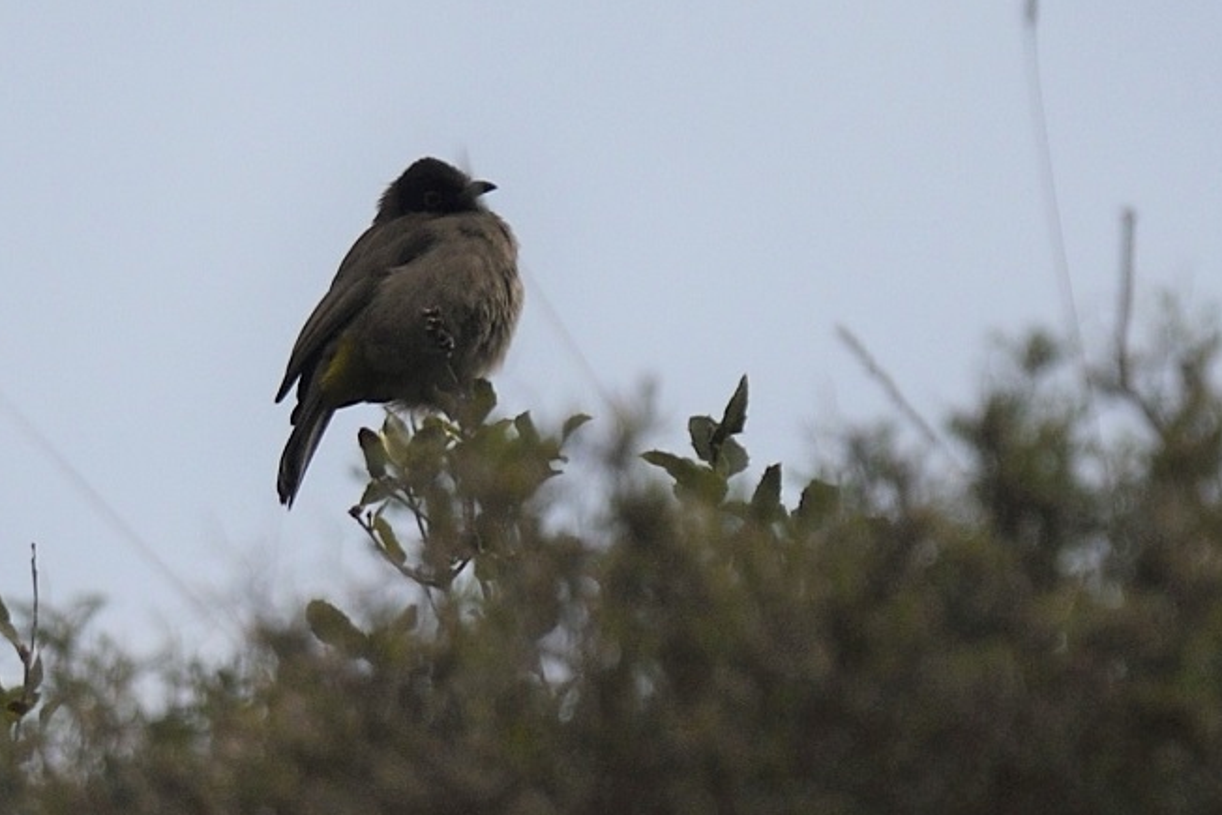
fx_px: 34425
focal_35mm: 1014
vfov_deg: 1.4
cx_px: 414
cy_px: 319
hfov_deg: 2.0
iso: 220
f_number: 5.6
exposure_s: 1/1600
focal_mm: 420
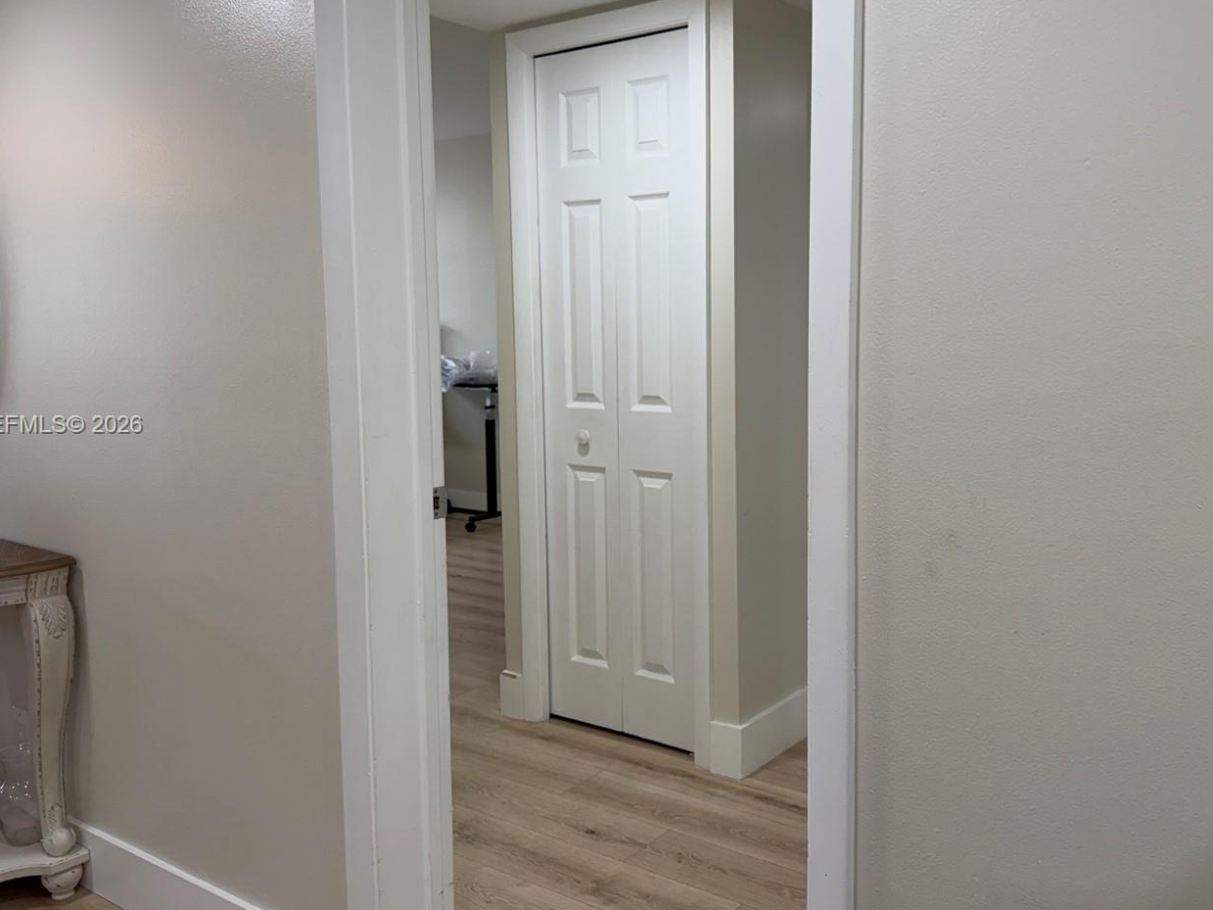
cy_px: 426
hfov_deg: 58.3
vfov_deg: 45.4
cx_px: 621
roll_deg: +2.3
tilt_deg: -2.7
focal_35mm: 31
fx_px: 1086
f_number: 1.78
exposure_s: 1/120
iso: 80
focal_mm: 6.76
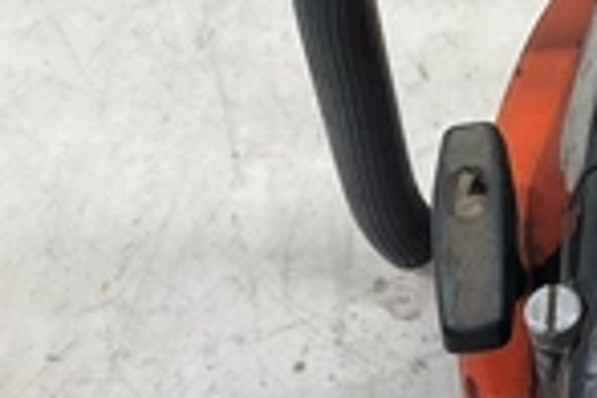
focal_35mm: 82
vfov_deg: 16.2
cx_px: 707
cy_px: -24
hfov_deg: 22.9
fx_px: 1360
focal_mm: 3
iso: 50
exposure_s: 1/120
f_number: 1.8
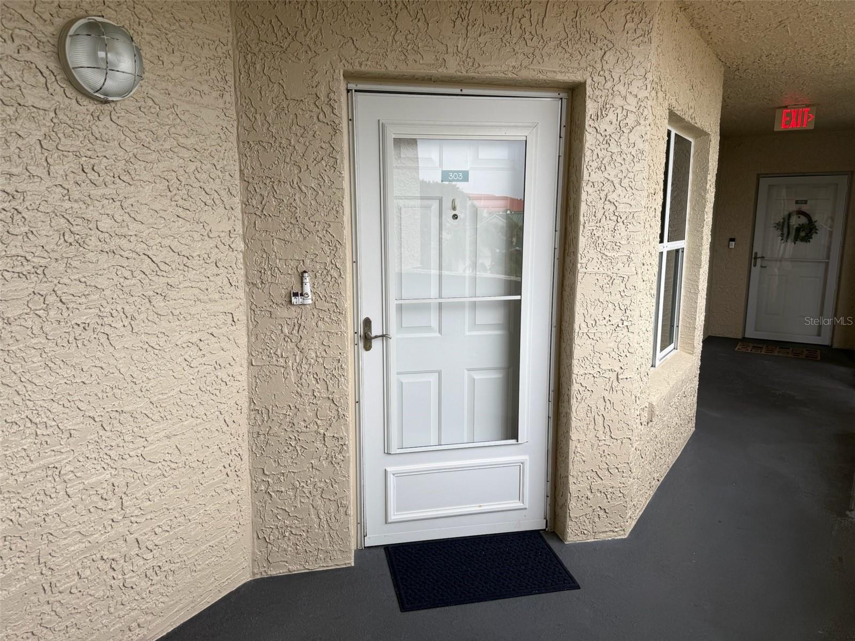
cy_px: 320
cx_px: 428
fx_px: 593
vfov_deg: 56.8
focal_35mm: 24
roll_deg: +0.0
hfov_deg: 71.6
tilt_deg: -9.5
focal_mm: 6.76
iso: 64
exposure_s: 1/211
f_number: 1.78
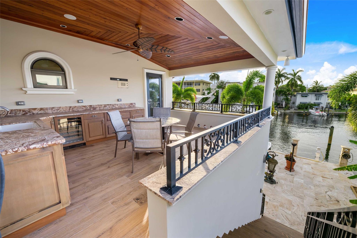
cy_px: 119
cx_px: 178
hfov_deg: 104.3
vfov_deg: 81.2
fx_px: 139
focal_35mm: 14
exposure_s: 1/125
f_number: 5.6
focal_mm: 14
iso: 320
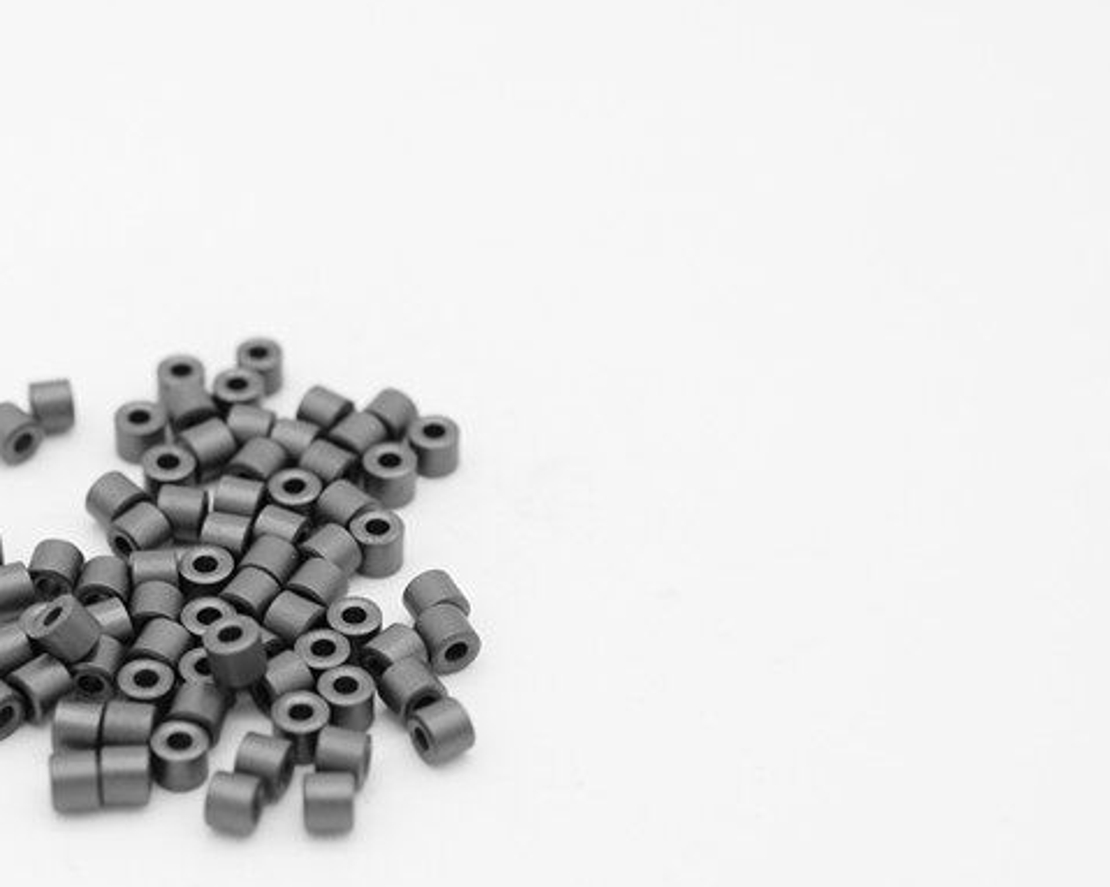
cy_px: 569
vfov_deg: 16.3
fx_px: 3087
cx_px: 218
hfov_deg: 20.2
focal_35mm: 94
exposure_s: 1/125
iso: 400
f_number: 8
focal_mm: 40
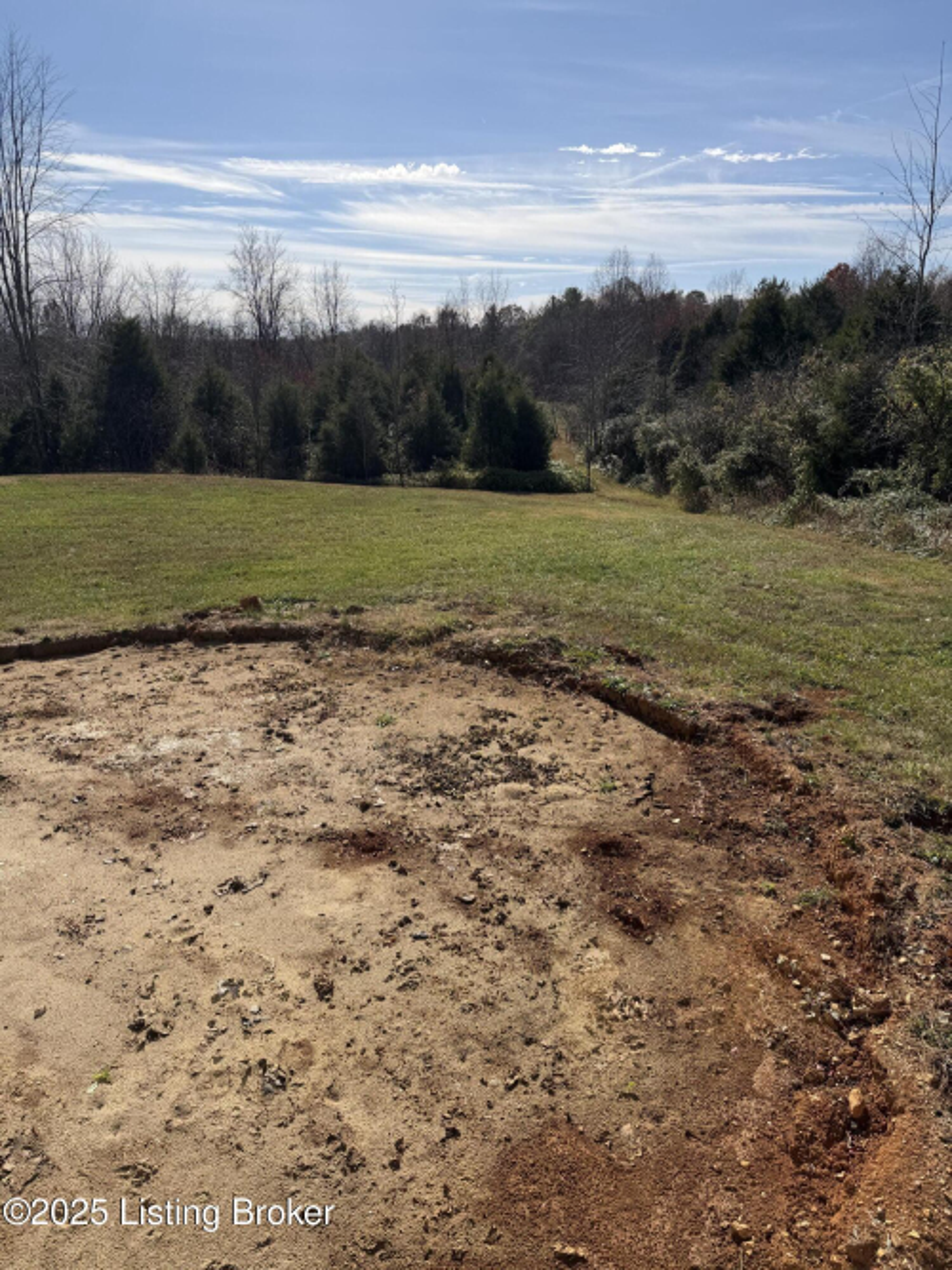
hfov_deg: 56.8
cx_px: 476
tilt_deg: -16.4
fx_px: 880
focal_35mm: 24
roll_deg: +1.0
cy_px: 635
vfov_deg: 71.6
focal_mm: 6.76
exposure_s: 1/6173
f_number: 1.78
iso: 80
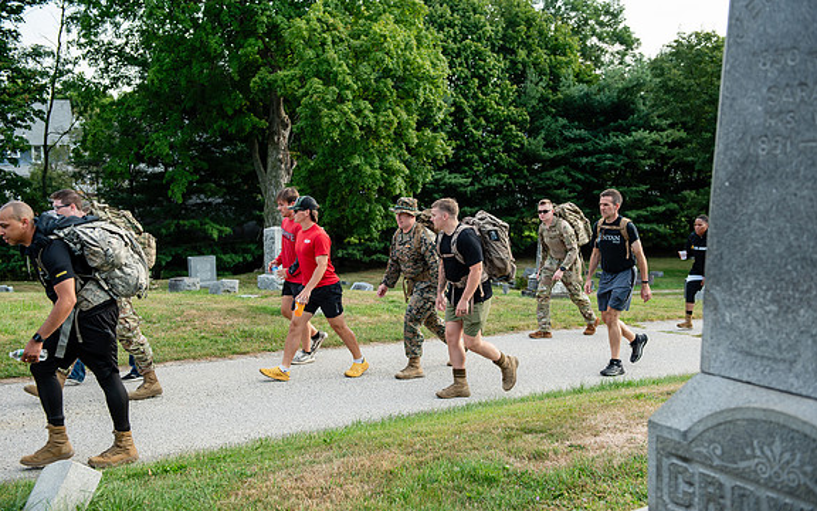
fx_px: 868
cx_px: 407
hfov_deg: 50.4
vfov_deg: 32.8
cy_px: 251
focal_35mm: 39
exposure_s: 1/400
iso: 200
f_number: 4
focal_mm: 38
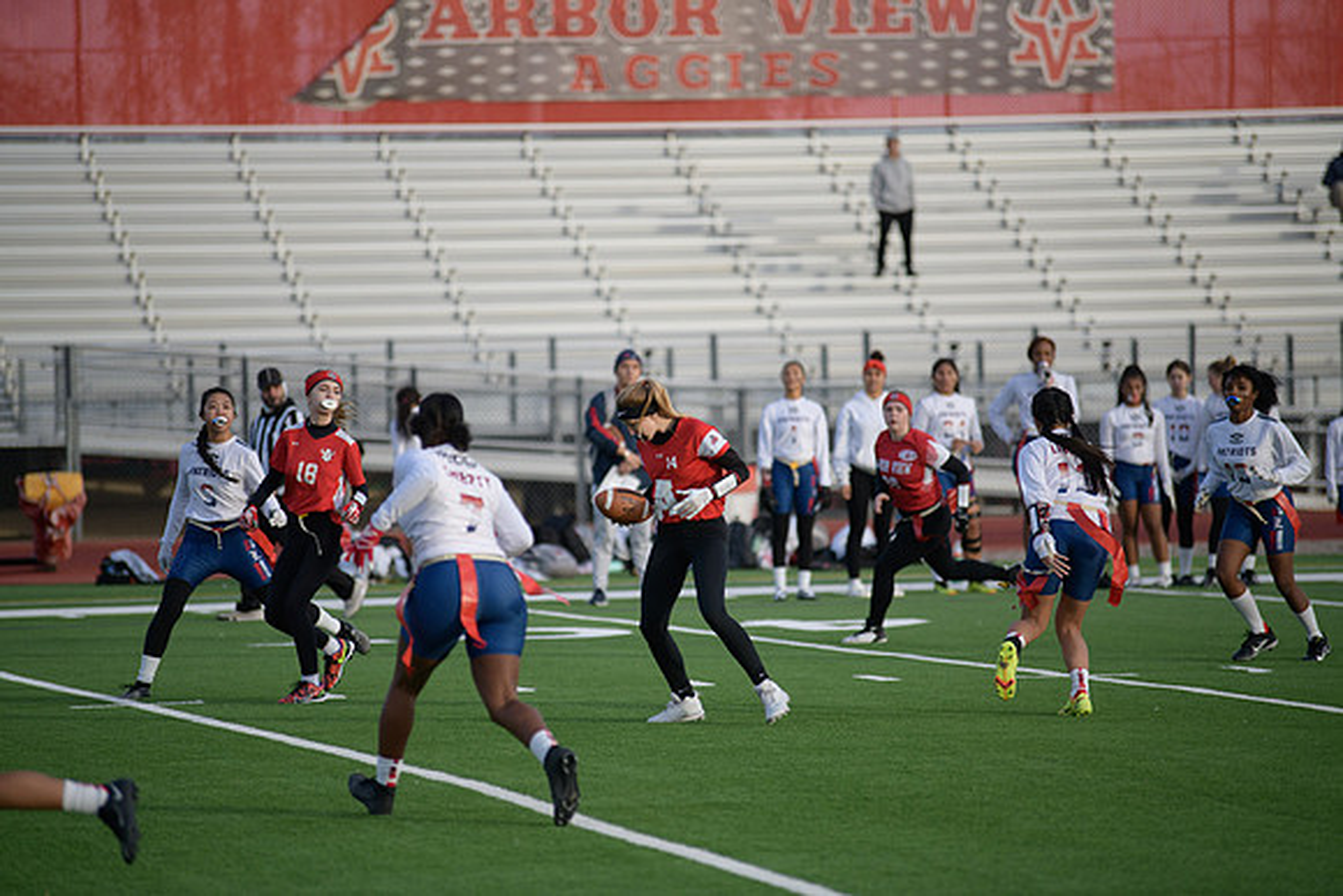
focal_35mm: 200
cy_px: 448
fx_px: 7463
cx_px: 672
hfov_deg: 10.3
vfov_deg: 6.9
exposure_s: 1/4000
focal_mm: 200
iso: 640
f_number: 2.8
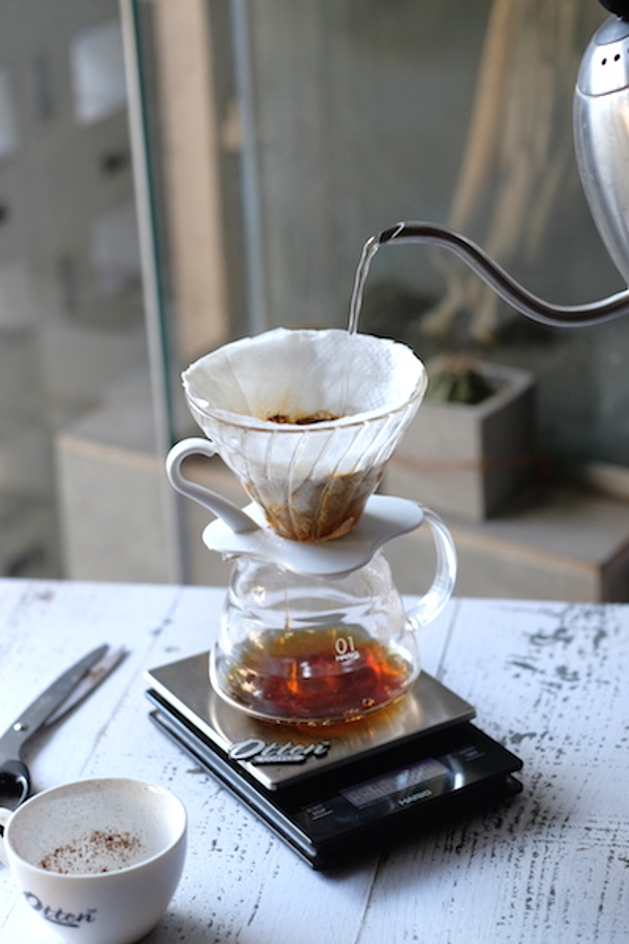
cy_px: 472
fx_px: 2201
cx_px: 314
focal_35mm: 84
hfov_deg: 16.3
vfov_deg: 24.2
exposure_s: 1/100
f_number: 2.8
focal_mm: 56
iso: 800
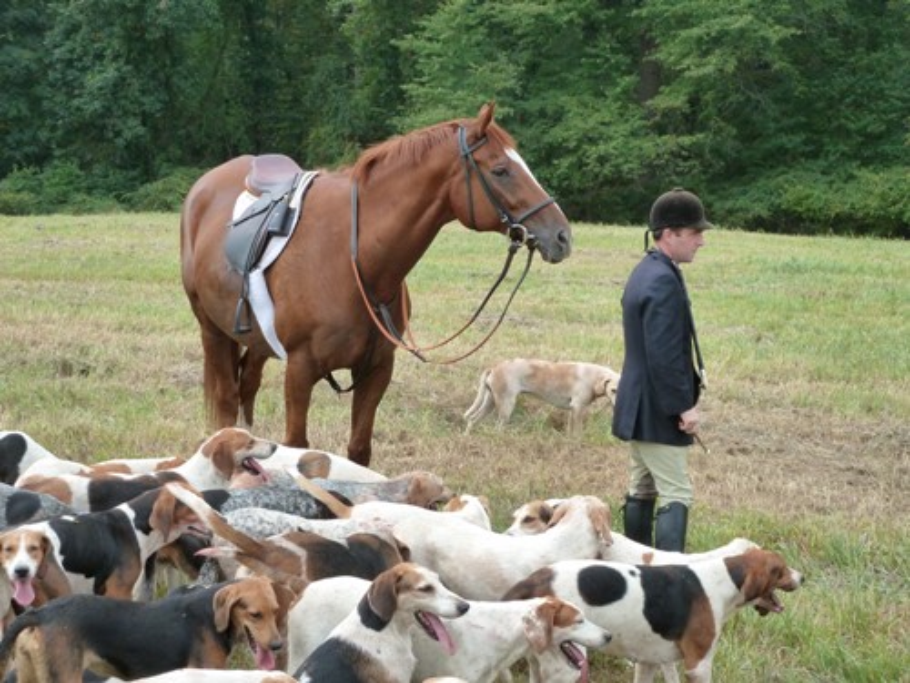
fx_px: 2050
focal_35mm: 78
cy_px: 342
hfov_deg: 25.0
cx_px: 455
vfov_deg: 18.9
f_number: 4.2
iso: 250
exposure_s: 1/250
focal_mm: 12.8
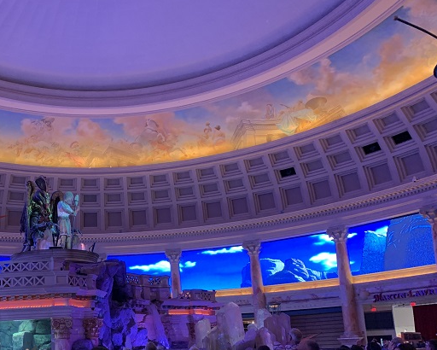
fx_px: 518
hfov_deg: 44.3
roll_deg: +2.2
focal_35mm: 40
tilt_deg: +9.8
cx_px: 110
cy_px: 257
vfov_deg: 36.6
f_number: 1.8
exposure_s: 1/40
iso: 250
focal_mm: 4.25
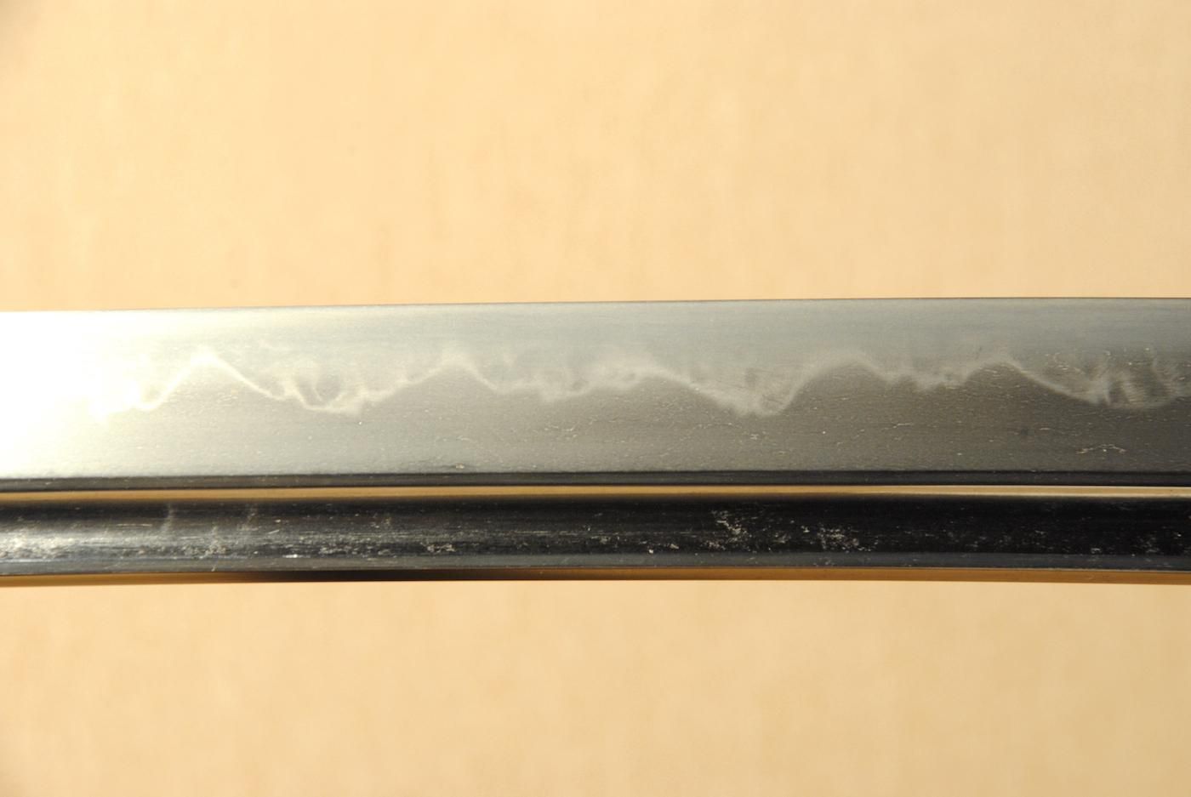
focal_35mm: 168
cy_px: 398
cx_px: 596
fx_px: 5564
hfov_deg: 12.2
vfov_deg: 8.2
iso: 400
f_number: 11
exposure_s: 1/2
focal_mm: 112
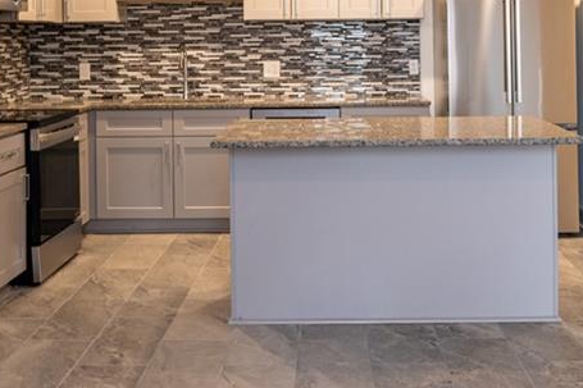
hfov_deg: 36.9
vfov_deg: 24.4
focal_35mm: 54
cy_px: 45
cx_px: 309
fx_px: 874
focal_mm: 24
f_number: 8
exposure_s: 1/13
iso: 320
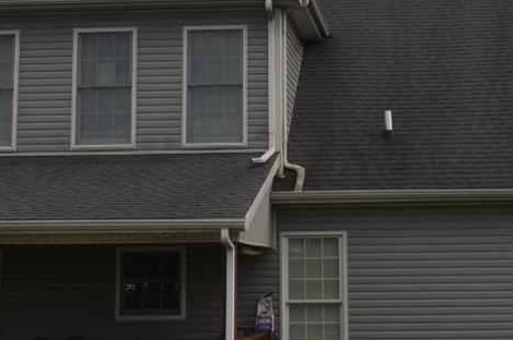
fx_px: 1493
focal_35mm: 105
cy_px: -32
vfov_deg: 12.8
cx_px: 314
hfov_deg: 19.5
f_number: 7.1
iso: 100
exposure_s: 1/200
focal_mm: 22
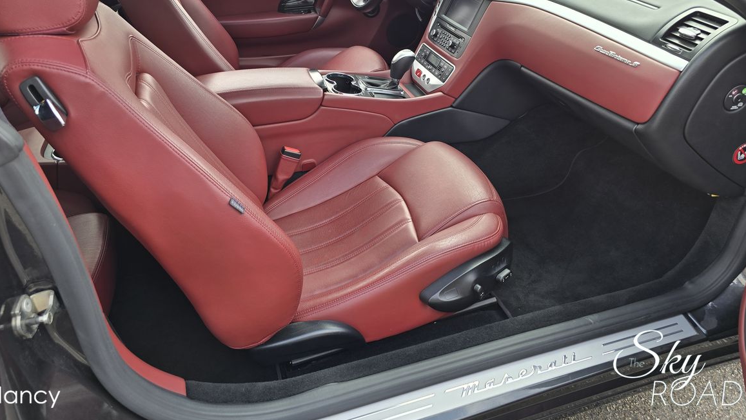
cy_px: 135
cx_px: 364
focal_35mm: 26
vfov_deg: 43.7
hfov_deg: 71.9
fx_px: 514
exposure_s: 1/180
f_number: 1.7
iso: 16
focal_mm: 6.3
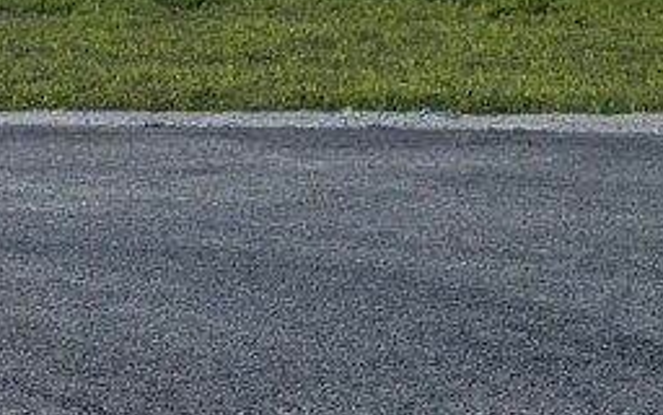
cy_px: 35
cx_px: 1922
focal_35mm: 210
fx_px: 3794
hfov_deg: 8.5
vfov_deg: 6.2
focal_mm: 5.96
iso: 50
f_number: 1.6
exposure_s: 1/1311
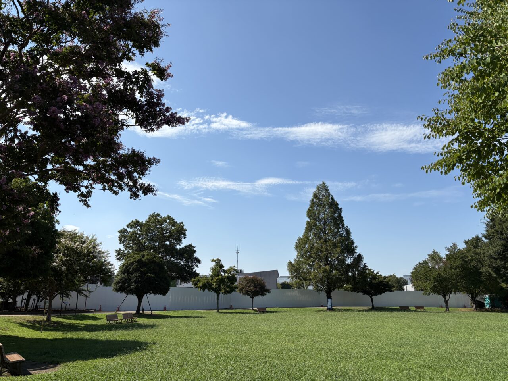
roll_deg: +0.1
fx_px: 382
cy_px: 190
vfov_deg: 53.1
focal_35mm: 26
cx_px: 254
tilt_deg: +15.3
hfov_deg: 67.3
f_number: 1.6
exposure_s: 1/4608
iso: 50
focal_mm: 5.96
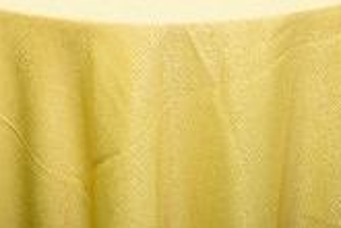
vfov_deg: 13.5
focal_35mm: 88
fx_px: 833
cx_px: 167
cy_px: -215
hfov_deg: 23.1
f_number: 2.8
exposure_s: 1/60
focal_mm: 12
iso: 2000
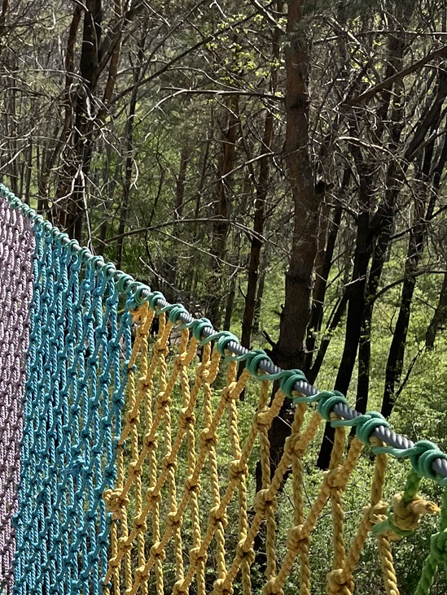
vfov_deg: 26.3
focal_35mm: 71
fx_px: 1222
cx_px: -142
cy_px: 554
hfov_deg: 19.1
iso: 32
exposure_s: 1/1595
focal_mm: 4.2
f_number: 1.6
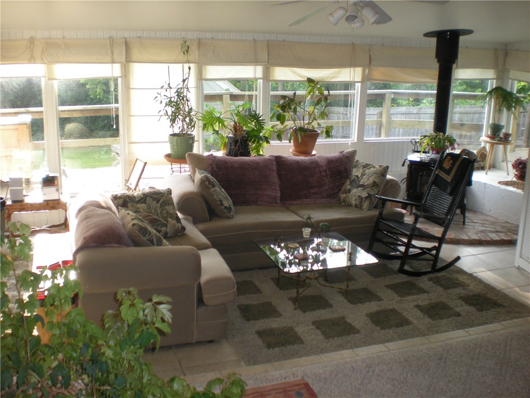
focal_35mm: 38
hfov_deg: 49.0
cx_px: 265
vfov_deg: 37.7
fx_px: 582
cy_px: 199
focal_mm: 6.3
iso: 179
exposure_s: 1/59
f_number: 3.1
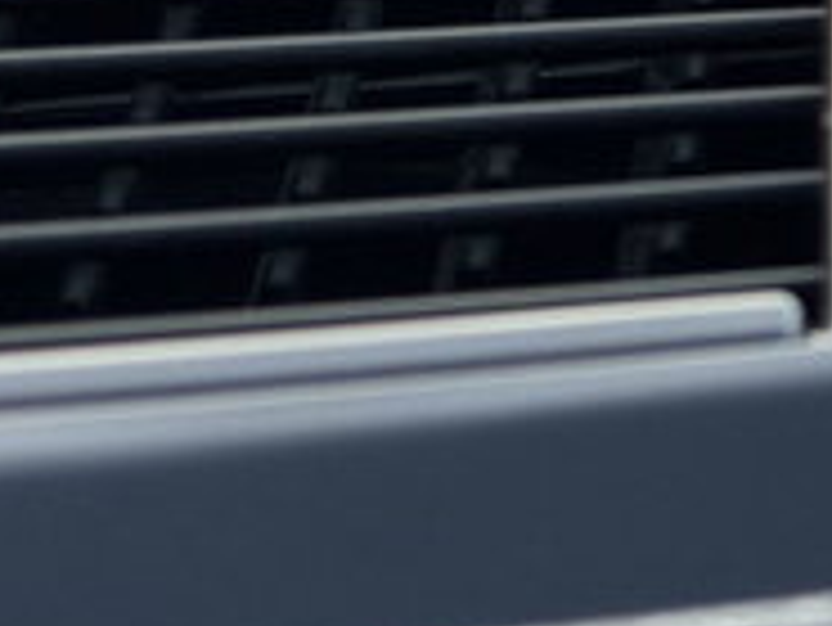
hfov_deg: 7.1
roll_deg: -1.6
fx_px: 6373
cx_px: 1821
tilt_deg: -14.6
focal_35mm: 265
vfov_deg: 5.6
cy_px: -68
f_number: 1.78
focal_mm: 6.76
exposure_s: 1/179
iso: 100
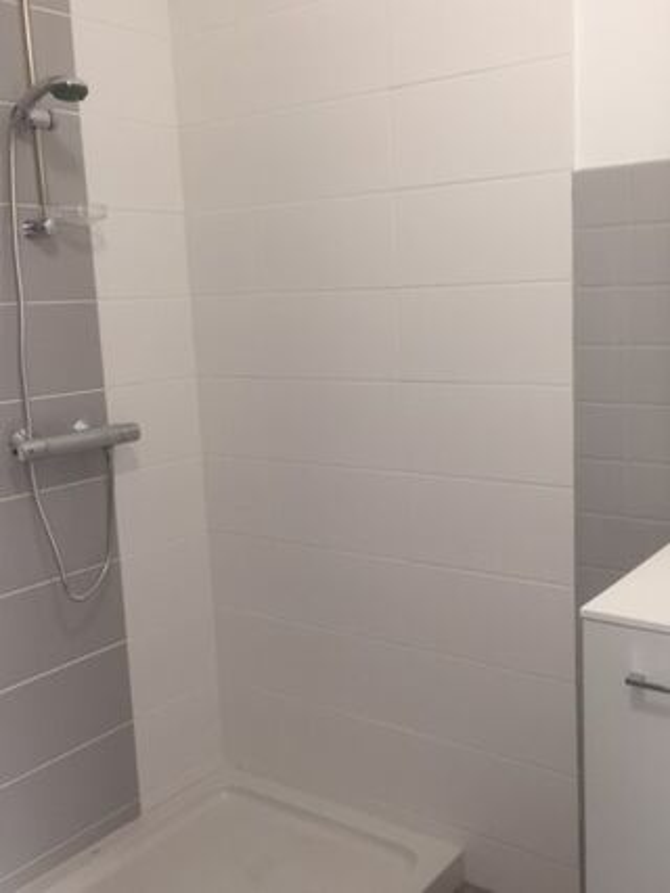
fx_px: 749
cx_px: 335
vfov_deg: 61.7
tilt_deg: -9.2
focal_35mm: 29
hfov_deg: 48.2
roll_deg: +2.7
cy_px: 446
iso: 125
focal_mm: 4.15
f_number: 2.2
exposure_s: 1/33
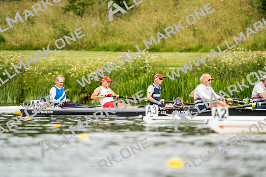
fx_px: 4434
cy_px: 88
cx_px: 133
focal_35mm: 600
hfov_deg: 3.4
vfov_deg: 2.3
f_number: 6.3
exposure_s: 1/2000
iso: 500
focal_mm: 600
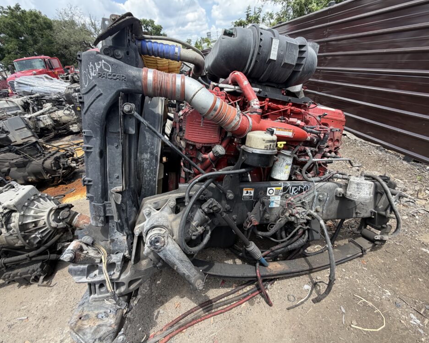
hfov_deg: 96.8
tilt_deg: -31.1
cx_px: 212
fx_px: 190
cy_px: 169
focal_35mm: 15
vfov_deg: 84.0
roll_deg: +8.6
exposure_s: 1/502
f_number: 2.2
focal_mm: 2.22
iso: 50
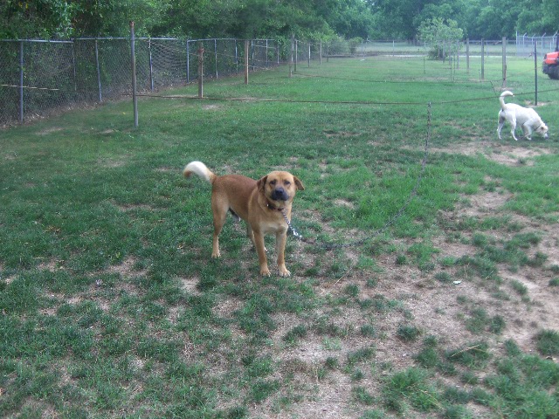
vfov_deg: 40.7
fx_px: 565
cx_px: 280
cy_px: 210
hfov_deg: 52.6
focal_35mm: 35
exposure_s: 1/79.1
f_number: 2.8
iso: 100
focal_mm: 7.5
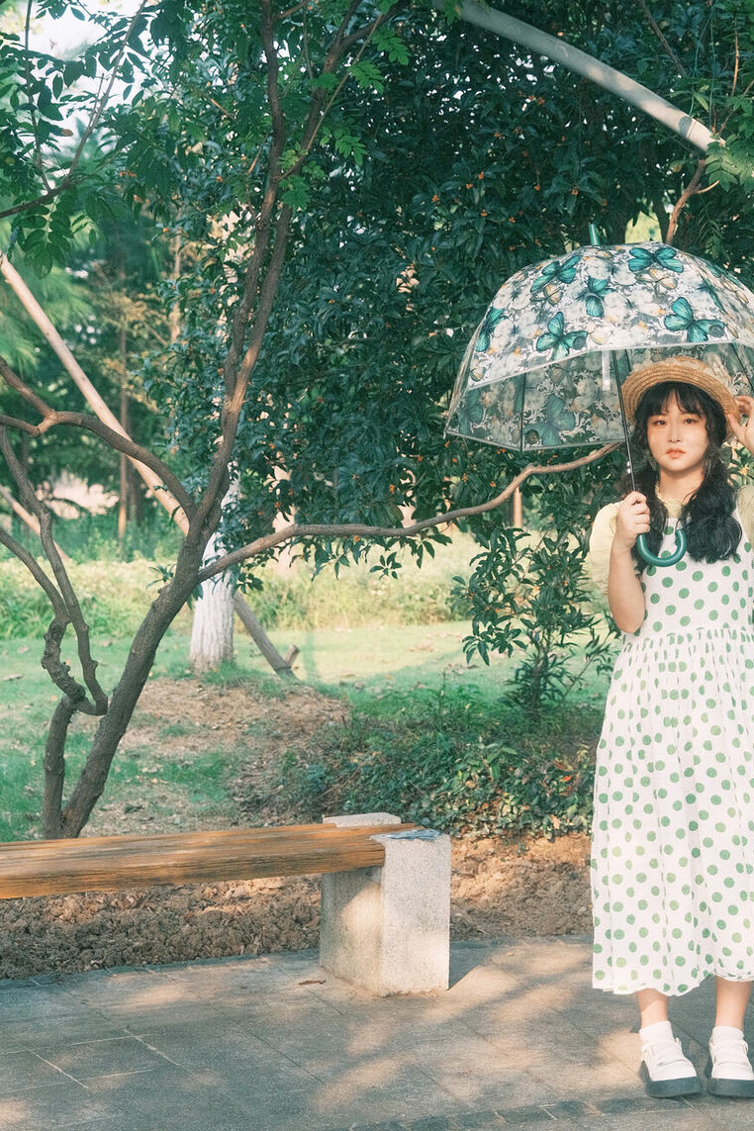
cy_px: 452
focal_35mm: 73
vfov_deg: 27.6
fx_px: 2293
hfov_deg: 18.6
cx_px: 457
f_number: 2.8
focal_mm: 35.3
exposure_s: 1/1000
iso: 640
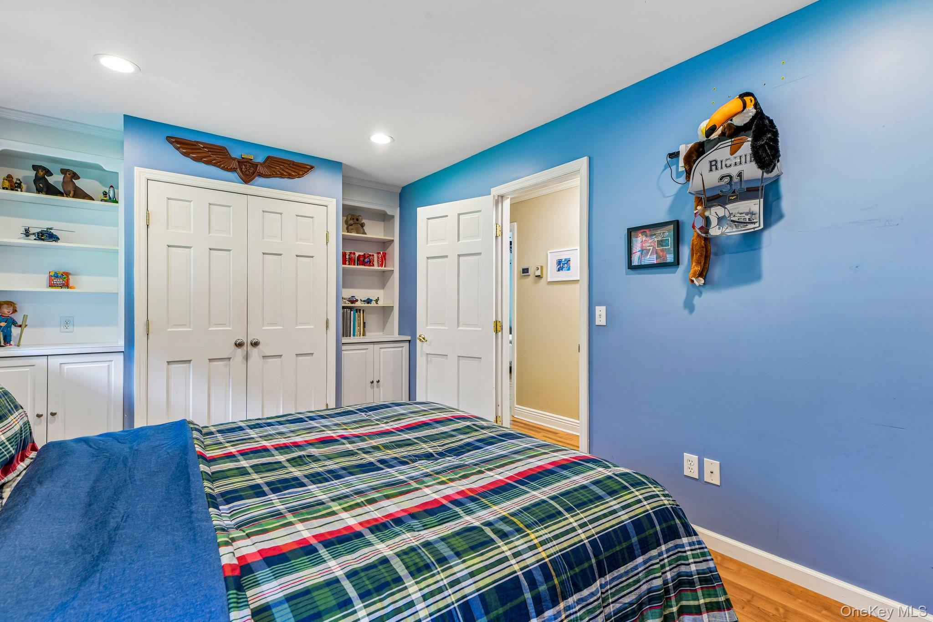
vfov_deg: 73.7
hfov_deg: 96.7
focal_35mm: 16
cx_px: 466
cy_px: 311
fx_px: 415
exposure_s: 1/5
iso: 250
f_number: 9
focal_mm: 16
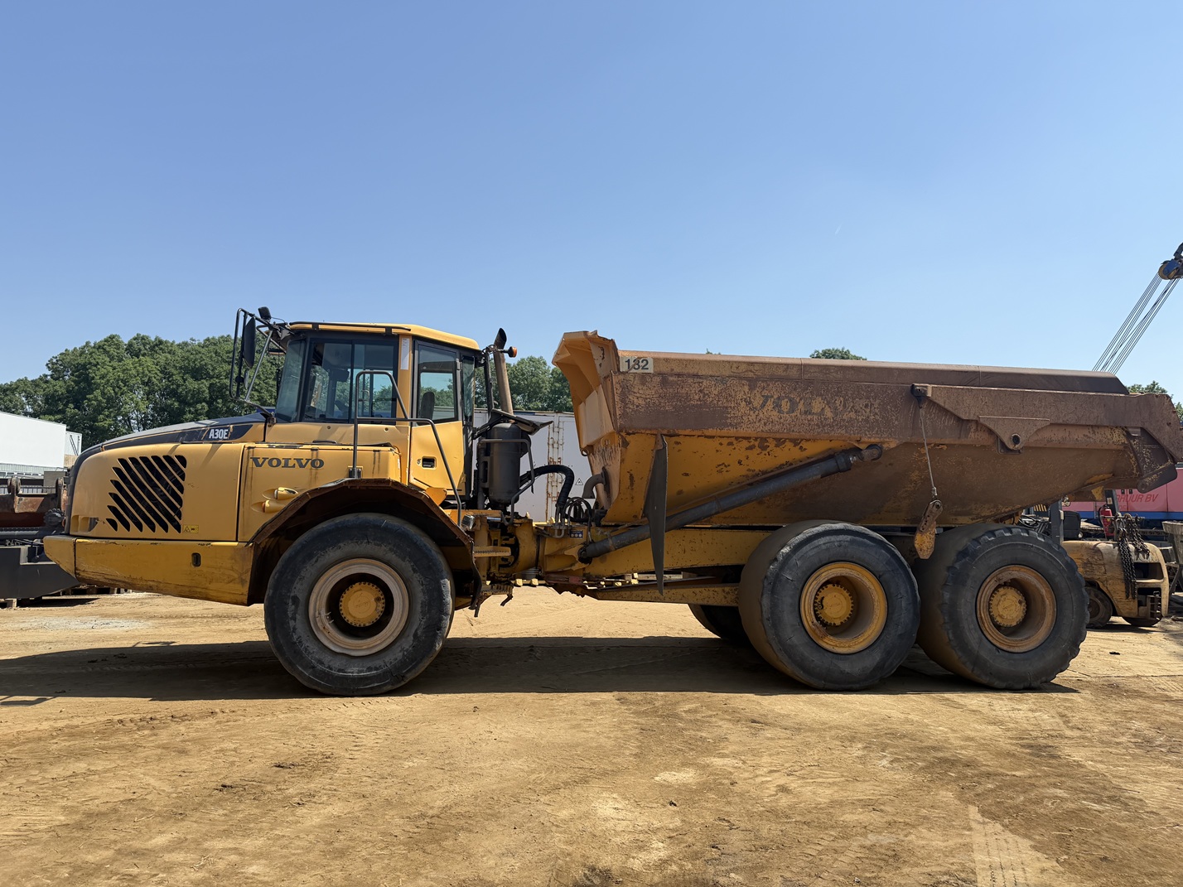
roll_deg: -2.0
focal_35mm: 24
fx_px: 820
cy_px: 444
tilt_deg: +4.6
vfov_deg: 56.8
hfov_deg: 71.6
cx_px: 592
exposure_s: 1/3145
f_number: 1.78
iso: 100
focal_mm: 6.76
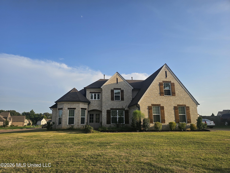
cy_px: 86
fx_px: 153
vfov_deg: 58.9
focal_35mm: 23
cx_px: 115
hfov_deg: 73.9
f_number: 1.7
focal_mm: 6.3
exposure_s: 1/719
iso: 10
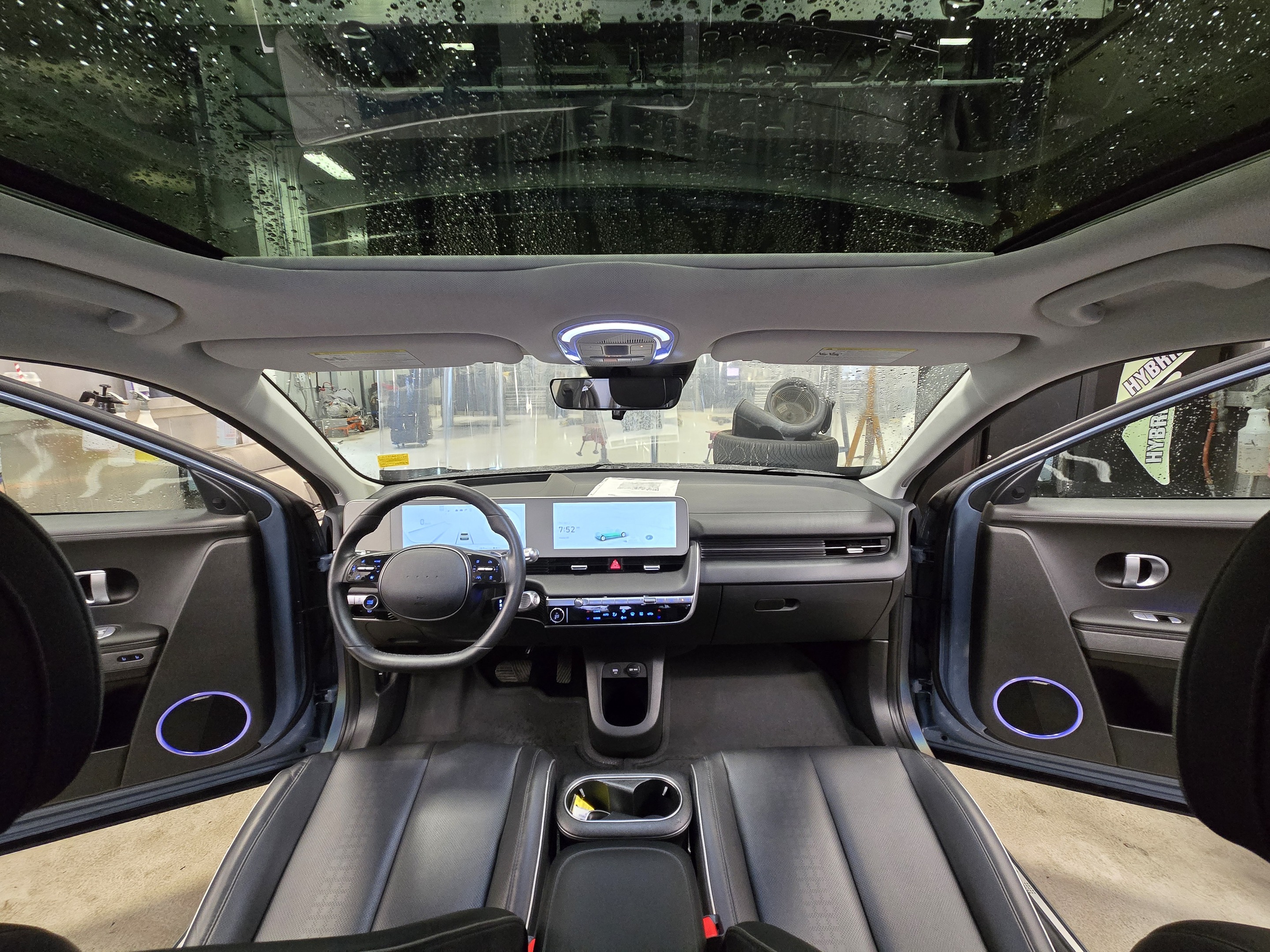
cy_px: 476
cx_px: 635
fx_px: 477
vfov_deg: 89.9
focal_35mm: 13
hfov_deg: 106.2
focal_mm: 2.2
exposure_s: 1/50
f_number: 2.2
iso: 640
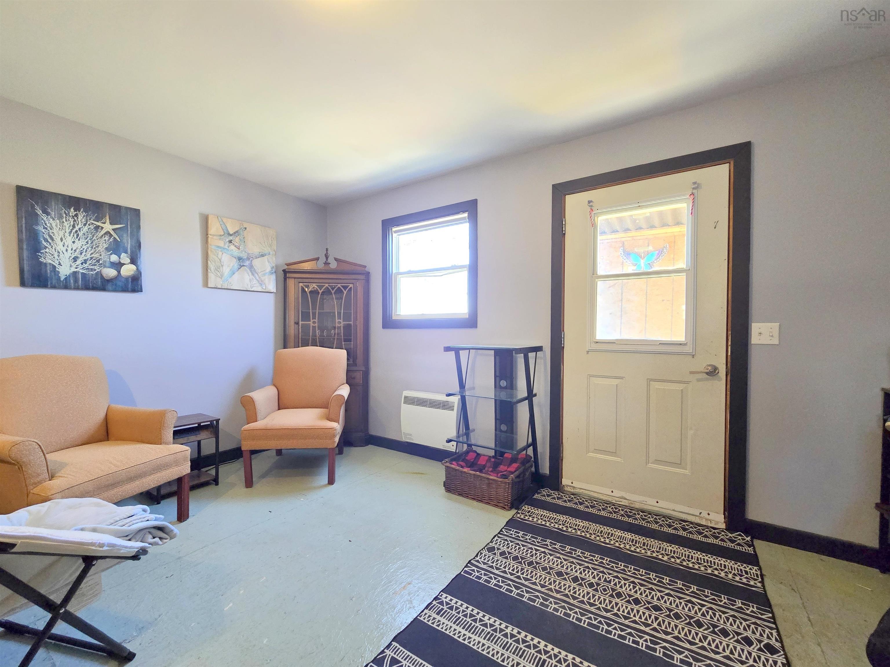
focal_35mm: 13
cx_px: 445
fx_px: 334
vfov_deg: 89.9
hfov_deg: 106.2
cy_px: 334
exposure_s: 1/60
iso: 250
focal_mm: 2.2
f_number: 2.2
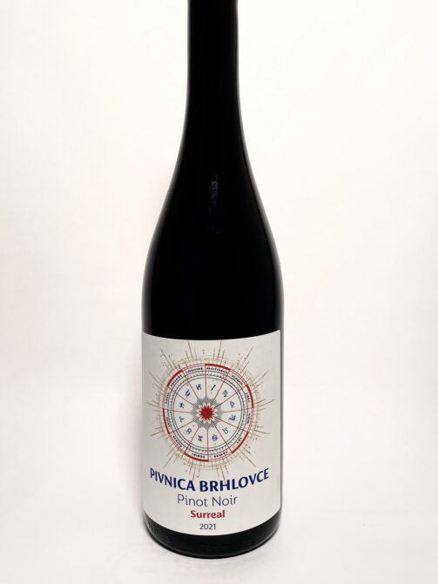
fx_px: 523
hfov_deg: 45.4
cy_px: 278
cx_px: 219
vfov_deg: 58.3
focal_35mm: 31
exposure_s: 1/348
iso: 32
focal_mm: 4.2
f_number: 1.6
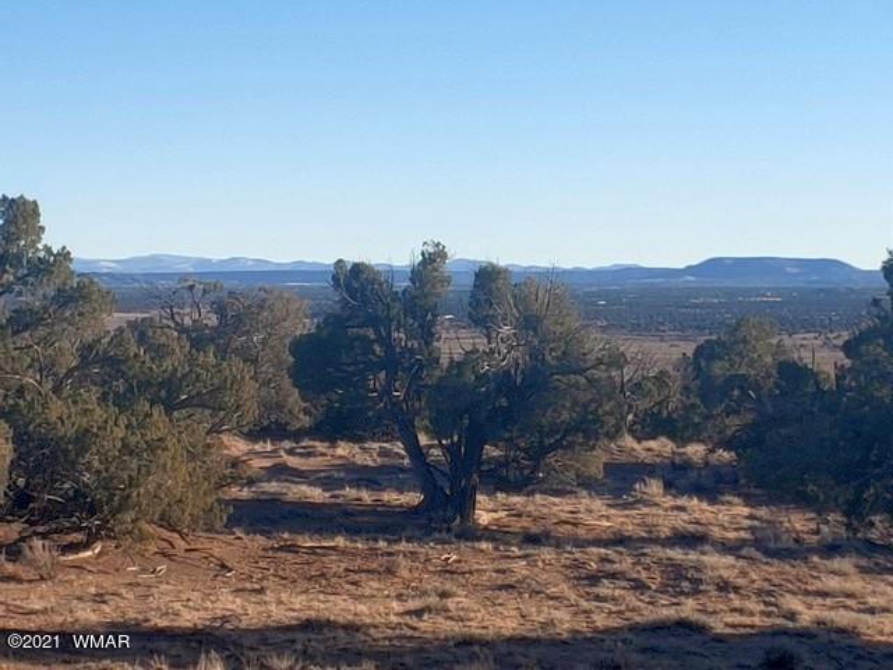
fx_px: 2760
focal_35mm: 107
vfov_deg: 13.8
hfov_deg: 18.4
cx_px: 446
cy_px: 335
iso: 50
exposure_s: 1/1818
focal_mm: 4.23
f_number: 1.5
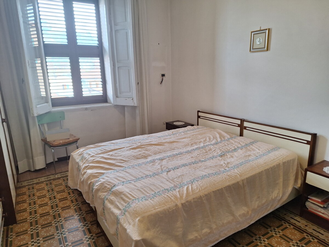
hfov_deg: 73.9
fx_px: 219
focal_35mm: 23
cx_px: 164
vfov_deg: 58.9
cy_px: 124
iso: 80
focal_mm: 5.54
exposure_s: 1/100
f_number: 1.8
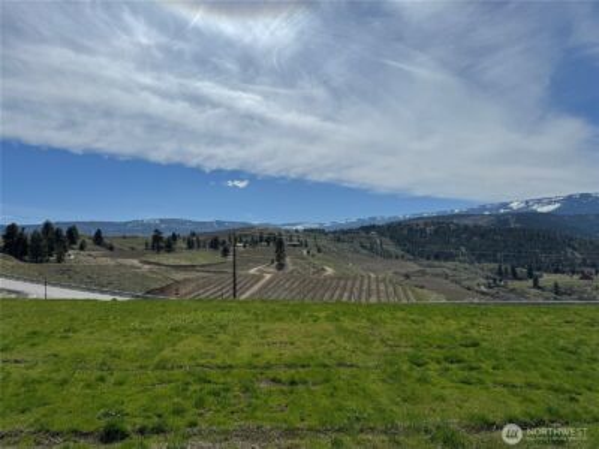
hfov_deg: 71.6
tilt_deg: +3.8
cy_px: 224
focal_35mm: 24
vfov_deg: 56.8
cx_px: 300
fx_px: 415
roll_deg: +0.5
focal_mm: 6.76
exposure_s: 1/12346
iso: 64
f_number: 1.78
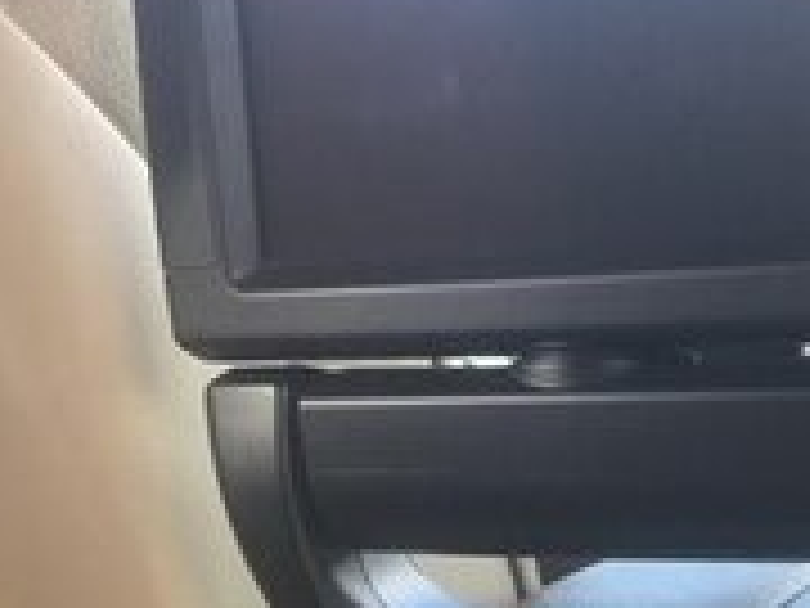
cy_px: 761
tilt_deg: -11.4
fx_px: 1872
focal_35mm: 80
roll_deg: +0.6
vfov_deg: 17.4
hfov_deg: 24.0
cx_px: 648
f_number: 2.2
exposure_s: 1/33
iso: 50
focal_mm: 4.15
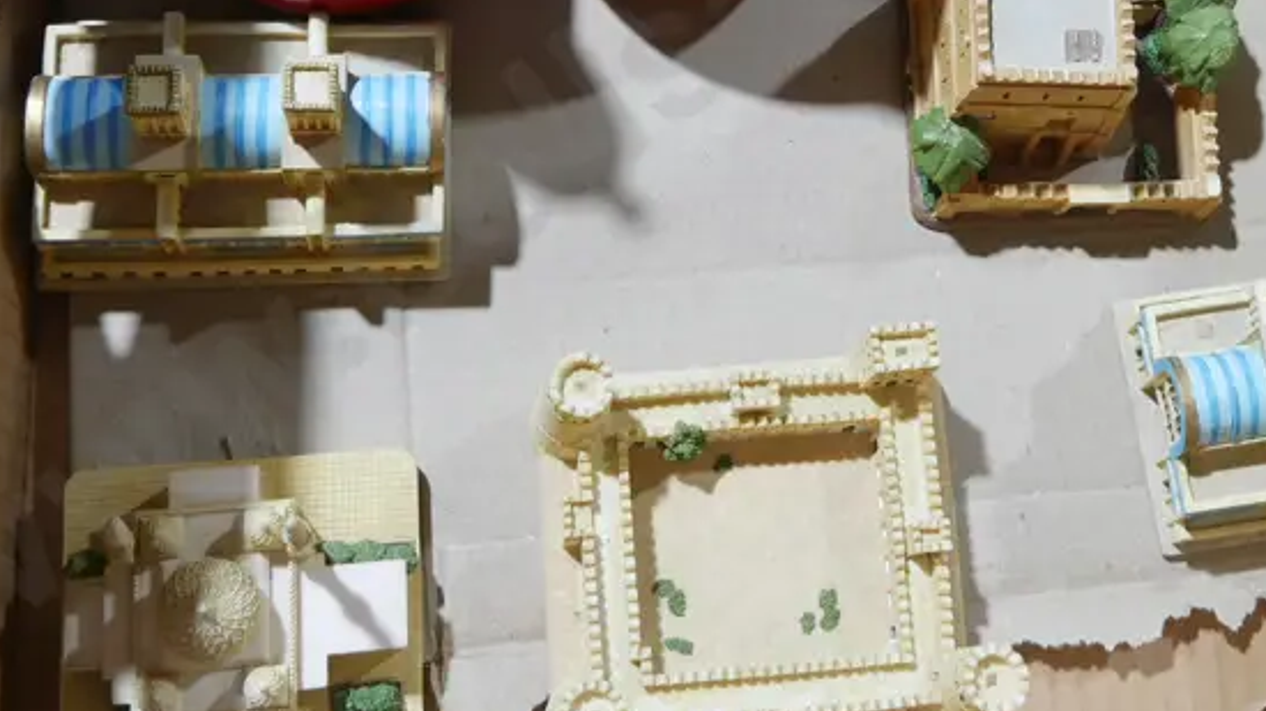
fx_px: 2316
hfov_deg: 30.3
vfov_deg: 16.9
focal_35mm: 69
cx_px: 868
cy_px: -83
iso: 500
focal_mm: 17
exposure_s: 1/60
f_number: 4
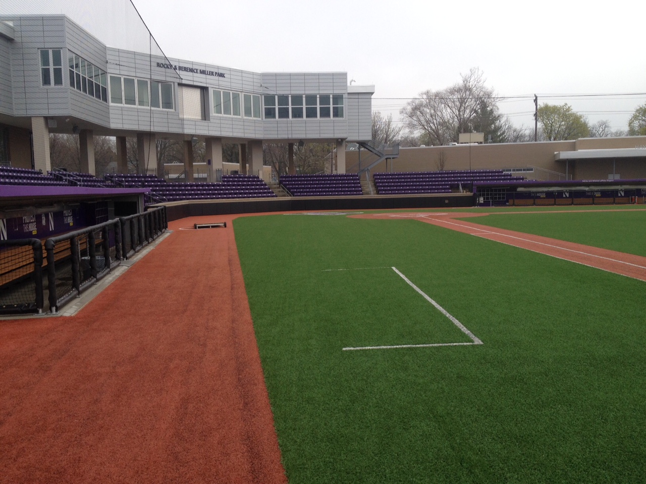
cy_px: 242
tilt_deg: -7.6
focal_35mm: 35
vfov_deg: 40.7
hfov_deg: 52.6
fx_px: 653
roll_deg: +1.1
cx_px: 323
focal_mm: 4.28
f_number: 2.4
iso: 50
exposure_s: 1/708
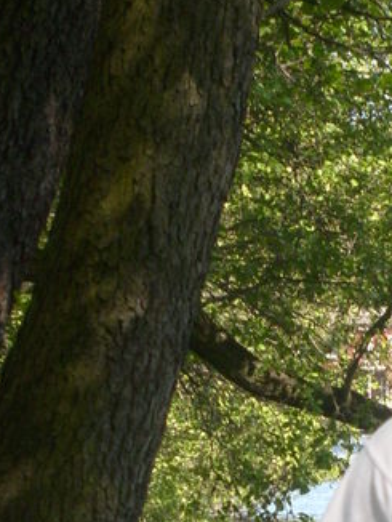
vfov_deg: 6.5
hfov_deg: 4.9
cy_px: 558
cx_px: 453
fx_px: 4569
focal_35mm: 303
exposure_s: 1/125
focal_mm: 17.4
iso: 80
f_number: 4.9
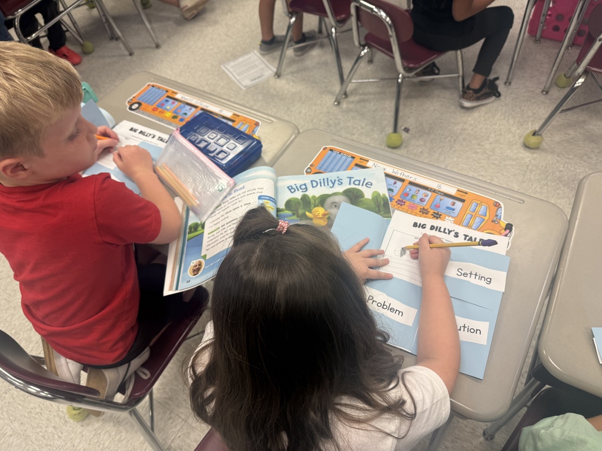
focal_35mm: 24
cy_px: 226
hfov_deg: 71.6
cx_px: 301
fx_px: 417
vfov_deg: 56.8
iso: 100
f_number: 1.78
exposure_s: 1/120
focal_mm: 6.76
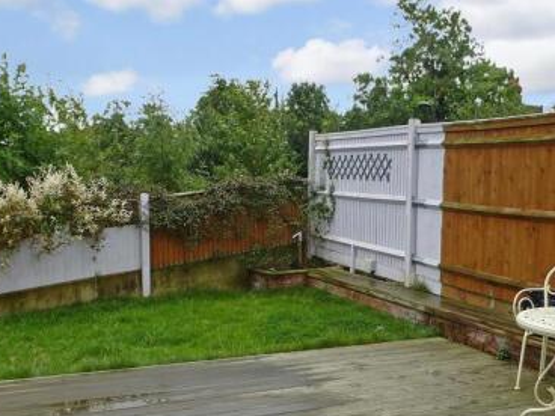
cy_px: 255
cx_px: 272
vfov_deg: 37.5
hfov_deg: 49.0
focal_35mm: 38
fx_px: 609
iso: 100
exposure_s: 1/200
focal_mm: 4.3
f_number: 4
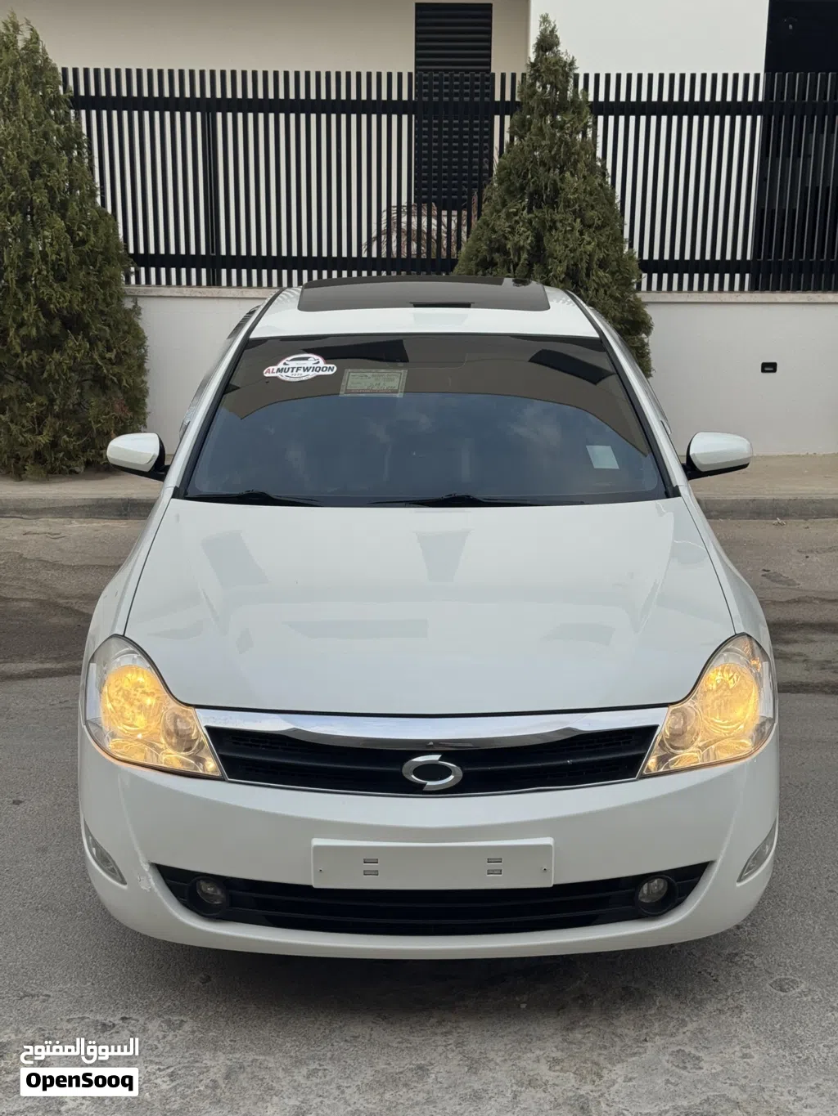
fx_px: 1549
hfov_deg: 30.3
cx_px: 419
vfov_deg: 39.7
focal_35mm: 48
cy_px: 558
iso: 50
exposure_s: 1/218
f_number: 1.78
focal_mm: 6.76
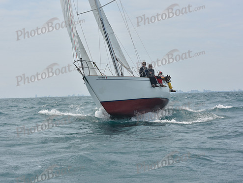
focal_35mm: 79
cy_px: 92
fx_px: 555
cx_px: 111
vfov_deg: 18.7
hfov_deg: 24.7
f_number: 11
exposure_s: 1/800
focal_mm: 70
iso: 250
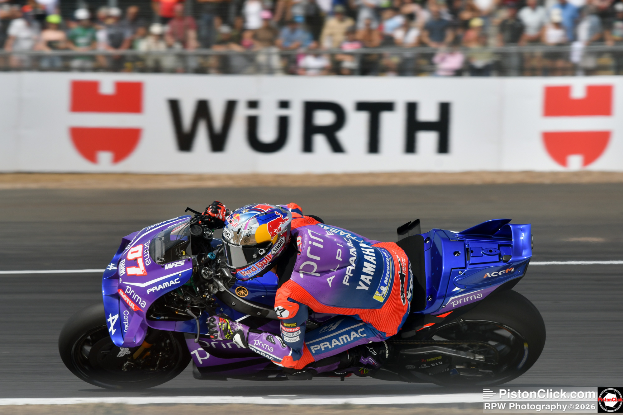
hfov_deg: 4.6
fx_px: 7786
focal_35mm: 450
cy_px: 208
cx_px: 312
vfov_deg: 3.1
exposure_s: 1/1000
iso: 160
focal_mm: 300
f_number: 8
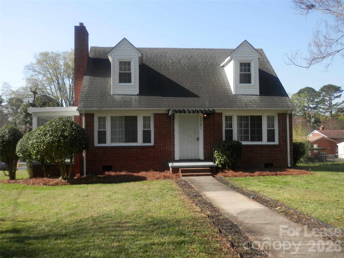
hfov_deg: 55.4
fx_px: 328
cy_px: 129
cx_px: 172
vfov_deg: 42.9
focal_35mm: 33
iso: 80
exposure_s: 1/500
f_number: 3.4
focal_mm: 6
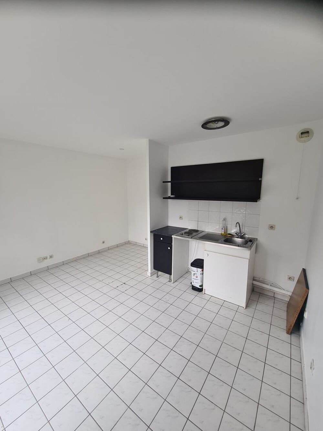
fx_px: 162
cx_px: 162
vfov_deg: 106.2
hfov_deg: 89.9
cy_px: 216
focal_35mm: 13
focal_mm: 2.2
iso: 64
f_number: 2.2
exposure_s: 1/100
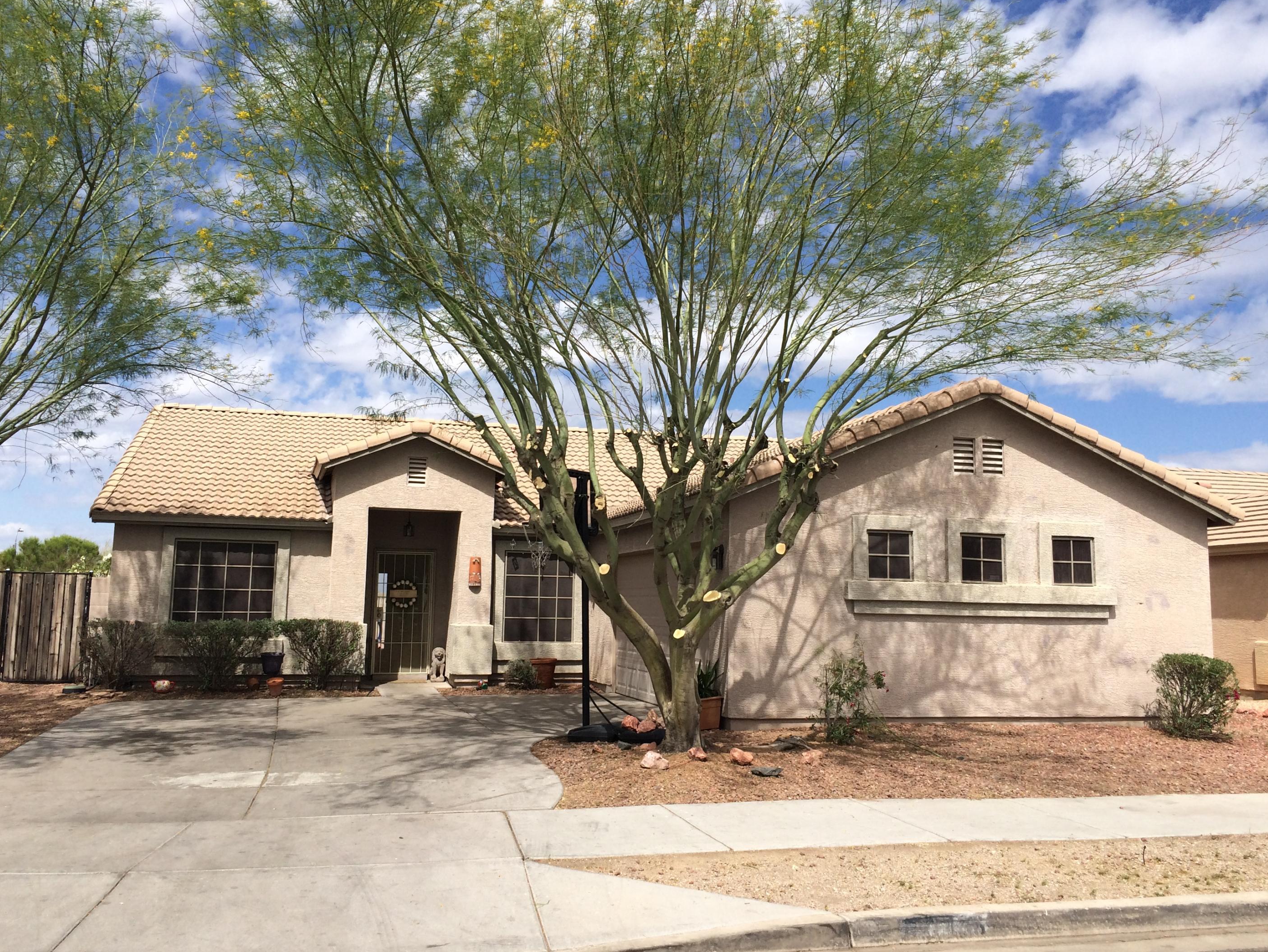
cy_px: 463
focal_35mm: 31
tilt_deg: +6.1
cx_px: 612
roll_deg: -0.4
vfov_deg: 45.4
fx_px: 1136
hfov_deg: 58.3
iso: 32
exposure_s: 1/3425
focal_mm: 4.15
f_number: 2.2
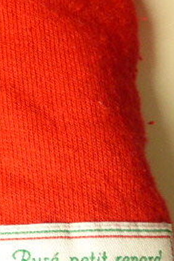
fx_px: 442
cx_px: -94
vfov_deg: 32.4
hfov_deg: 19.2
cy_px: 191
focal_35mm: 61
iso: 400
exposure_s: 1/20
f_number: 3.3
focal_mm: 4.3
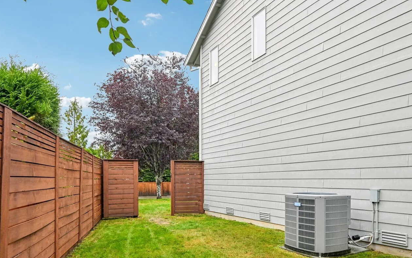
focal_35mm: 26
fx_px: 292
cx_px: 209
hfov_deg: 70.4
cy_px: 180
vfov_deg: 46.5
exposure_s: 1/200
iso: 400
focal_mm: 19
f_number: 8
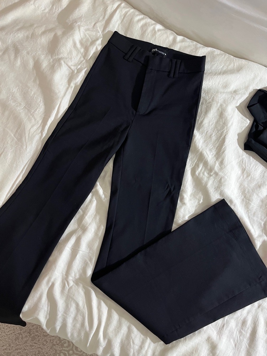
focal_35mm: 26
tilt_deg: -76.5
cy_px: 178
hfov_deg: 53.1
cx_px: 134
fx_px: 267
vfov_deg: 67.3
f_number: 1.6
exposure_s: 1/50
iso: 400
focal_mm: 5.1
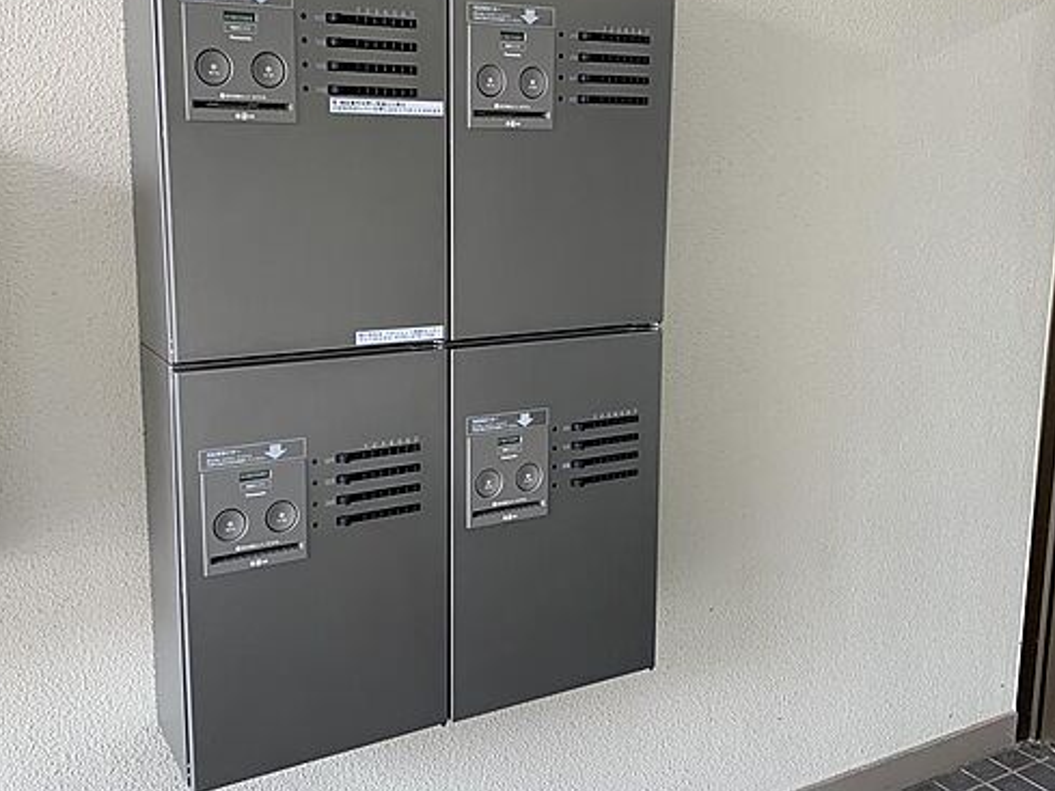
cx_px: 483
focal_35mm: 34
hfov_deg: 53.9
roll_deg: -0.7
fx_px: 1036
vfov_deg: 41.7
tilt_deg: -9.1
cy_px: 347
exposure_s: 1/121
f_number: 1.8
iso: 80
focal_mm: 4.25
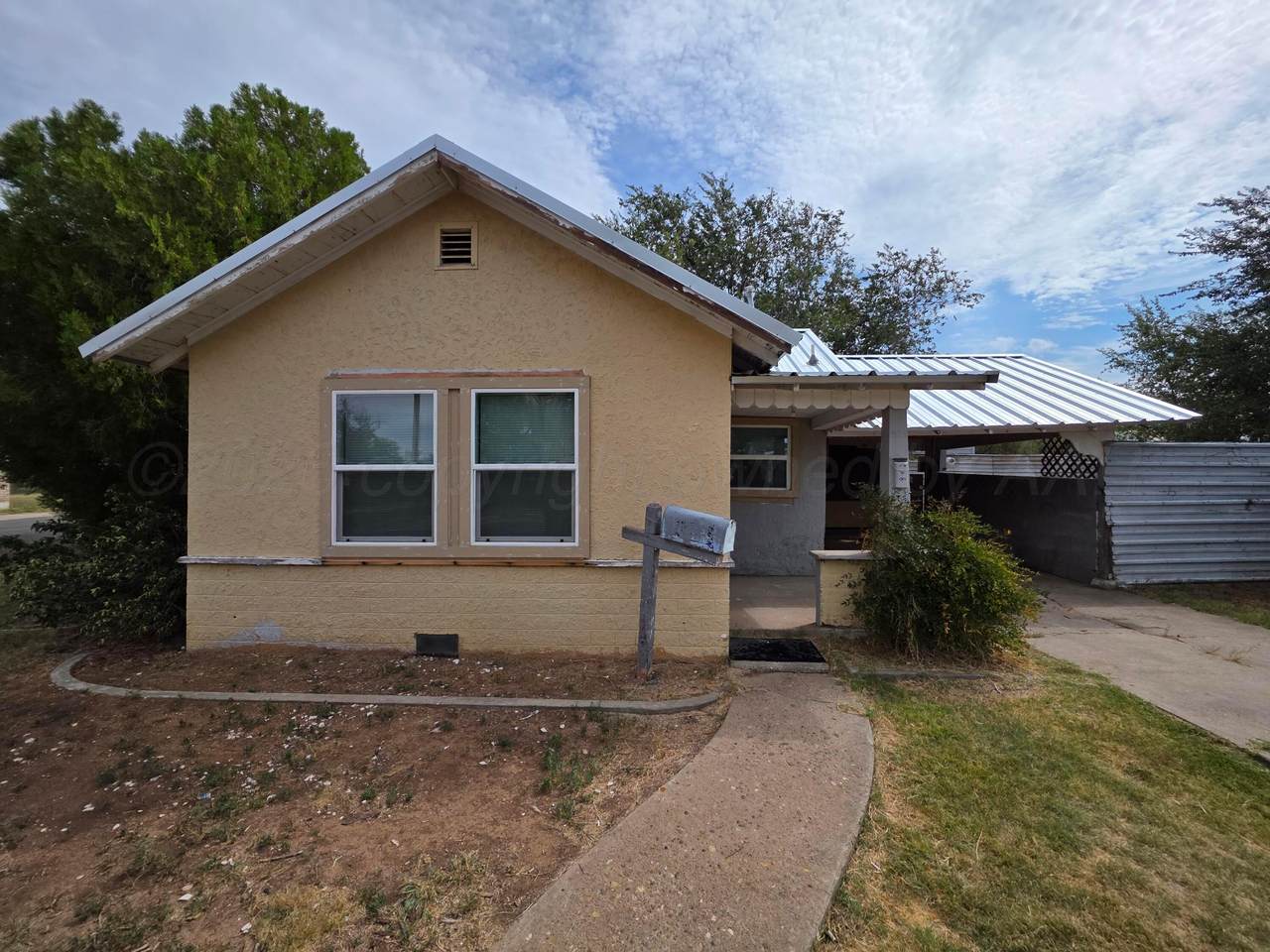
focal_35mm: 13
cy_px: 476
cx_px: 635
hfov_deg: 106.2
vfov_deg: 89.9
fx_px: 477
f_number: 1.9
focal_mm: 2.2
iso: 40
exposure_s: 1/4217
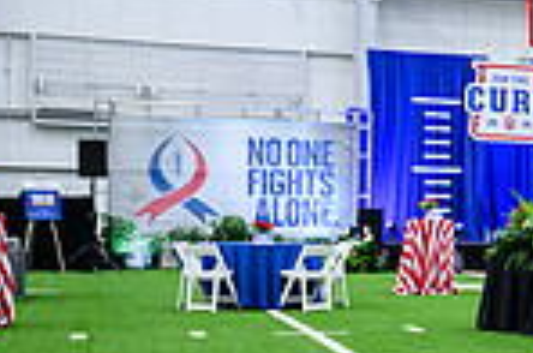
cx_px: 1018
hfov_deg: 16.1
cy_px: 211
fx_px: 1522
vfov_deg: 13.2
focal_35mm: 103
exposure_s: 1/200
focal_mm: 24
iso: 800
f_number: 2.8
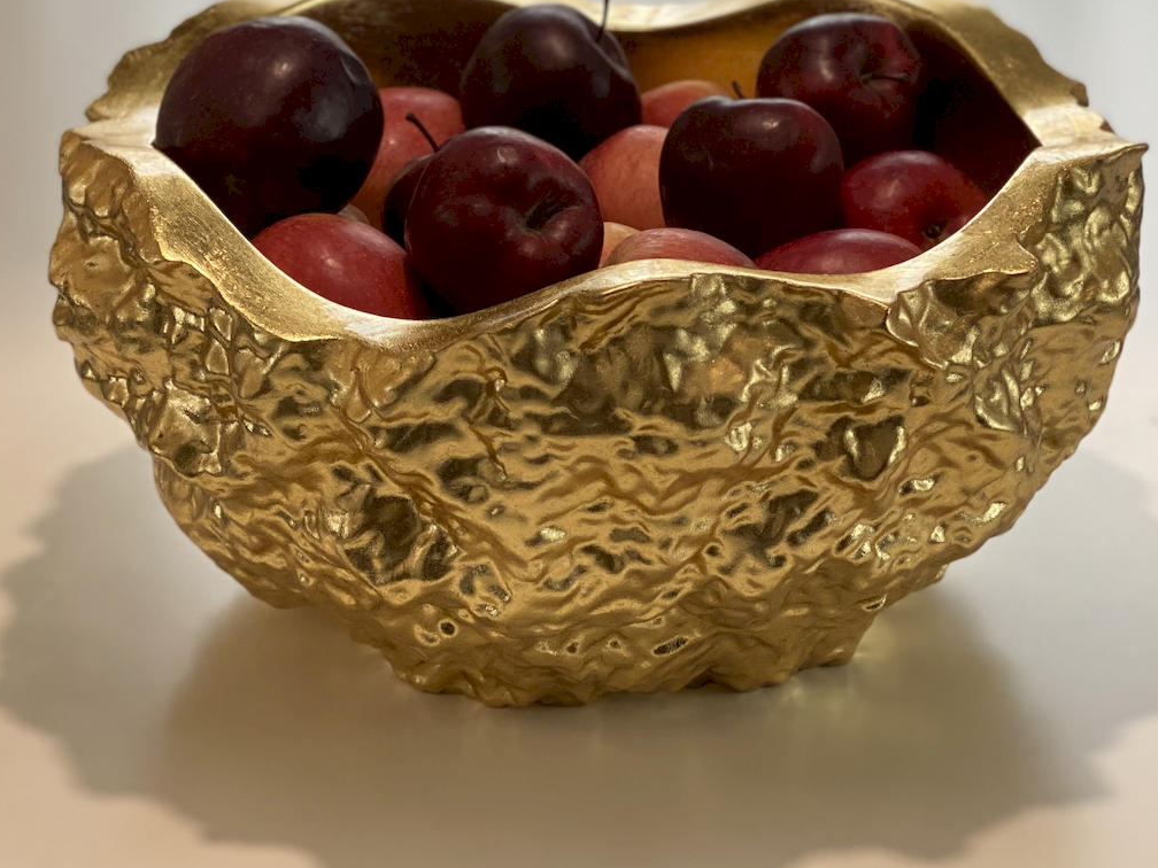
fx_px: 3312
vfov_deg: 14.9
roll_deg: +0.4
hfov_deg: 19.8
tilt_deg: -20.8
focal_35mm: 99
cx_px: 633
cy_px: 242
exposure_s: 1/100
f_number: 2
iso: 64
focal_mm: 6
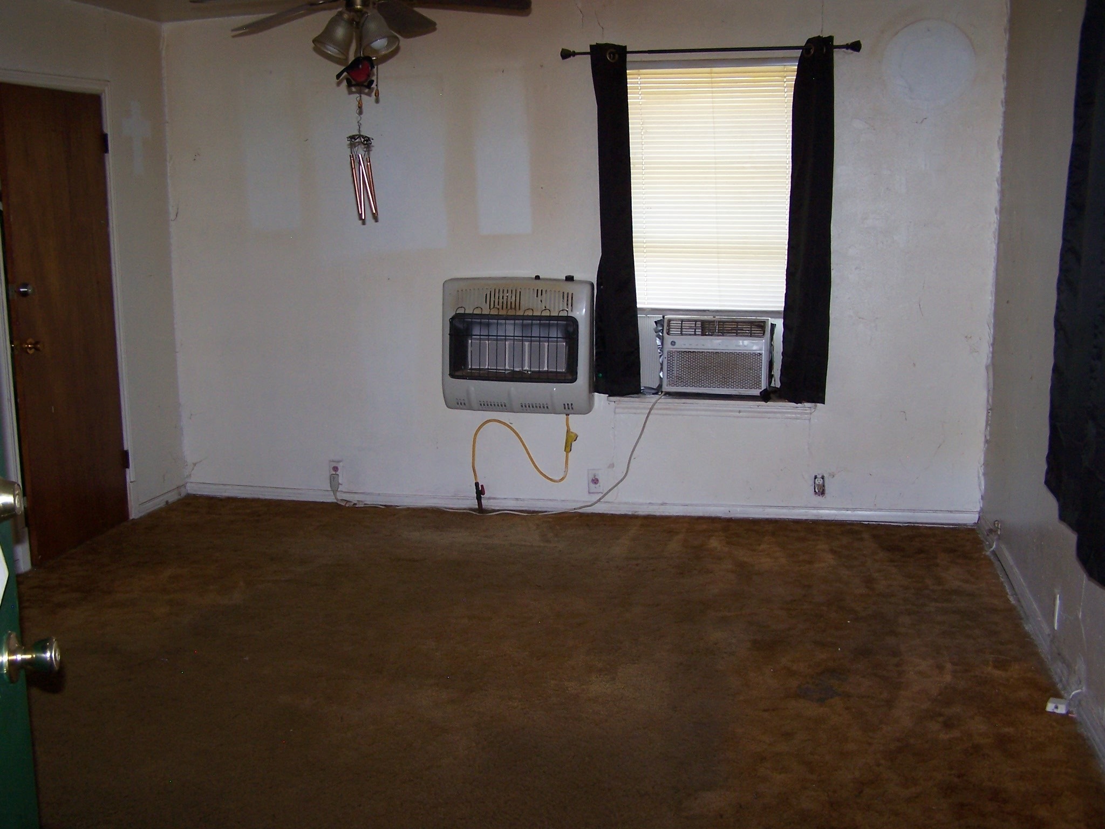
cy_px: 414
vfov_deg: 37.7
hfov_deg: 49.0
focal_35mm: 38
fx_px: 1213
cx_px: 552
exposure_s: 1/60
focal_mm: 6.3
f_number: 2.8
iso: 140
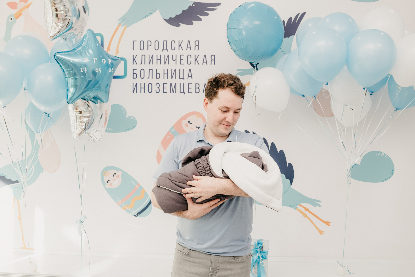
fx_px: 416
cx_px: 208
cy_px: 138
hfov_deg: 53.0
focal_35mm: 36
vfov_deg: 36.8
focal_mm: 35
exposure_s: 1/160
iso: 320
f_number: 4
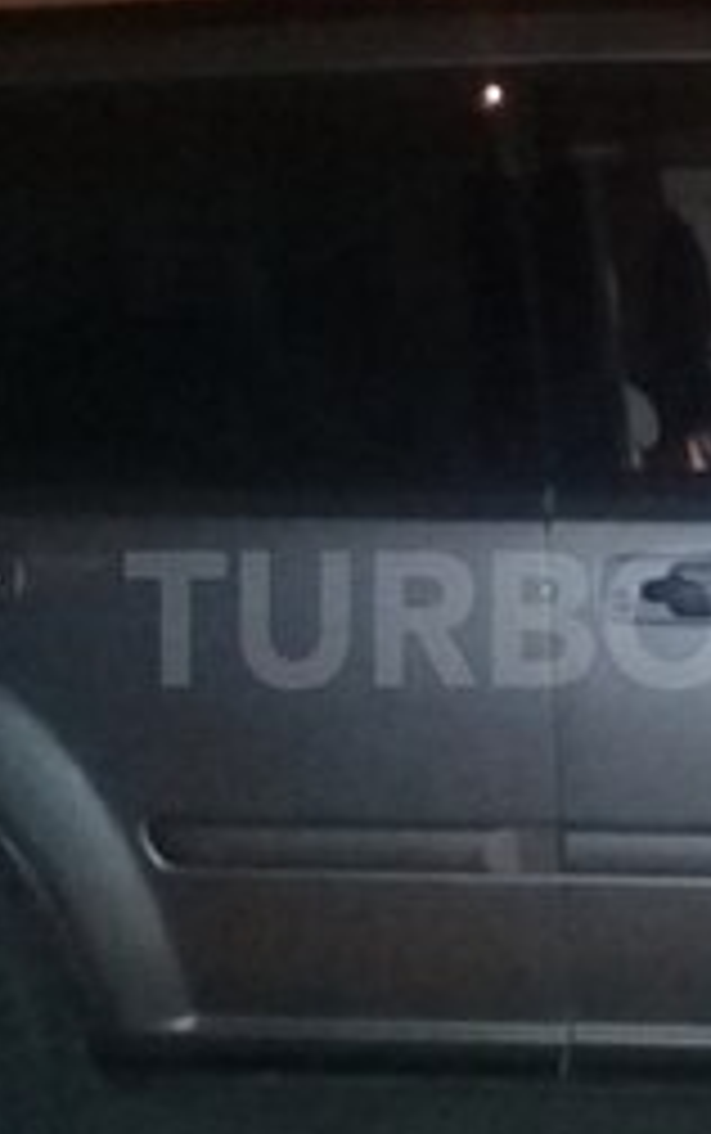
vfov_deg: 24.1
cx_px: 585
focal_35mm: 86
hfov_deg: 15.1
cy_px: 619
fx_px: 2660
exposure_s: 1/15
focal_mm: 3.3
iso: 800
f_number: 2.2
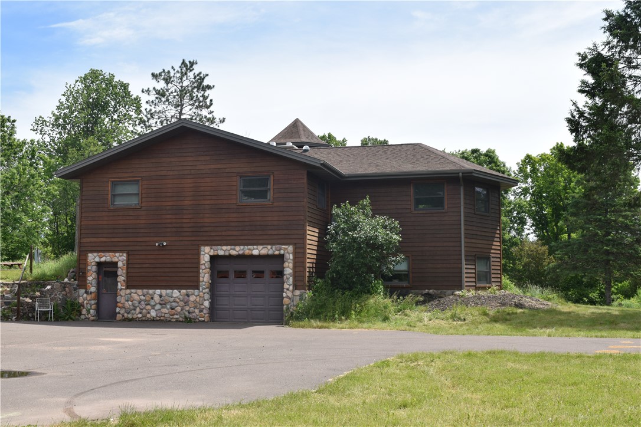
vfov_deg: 33.0
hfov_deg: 47.9
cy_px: 214
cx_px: 320
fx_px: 721
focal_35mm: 40
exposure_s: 1/400
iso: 200
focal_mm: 27
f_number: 10
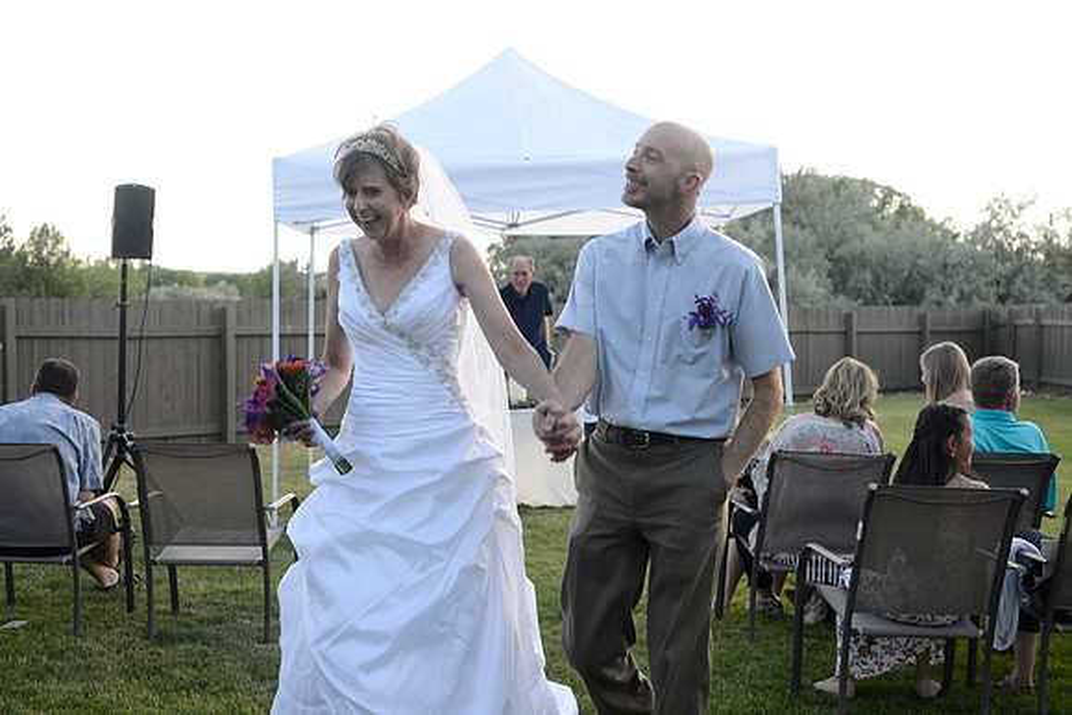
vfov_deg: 27.0
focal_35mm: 50
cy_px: 358
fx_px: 1489
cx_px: 536
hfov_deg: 39.6
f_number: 5
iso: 400
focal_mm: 50
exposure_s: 1/250
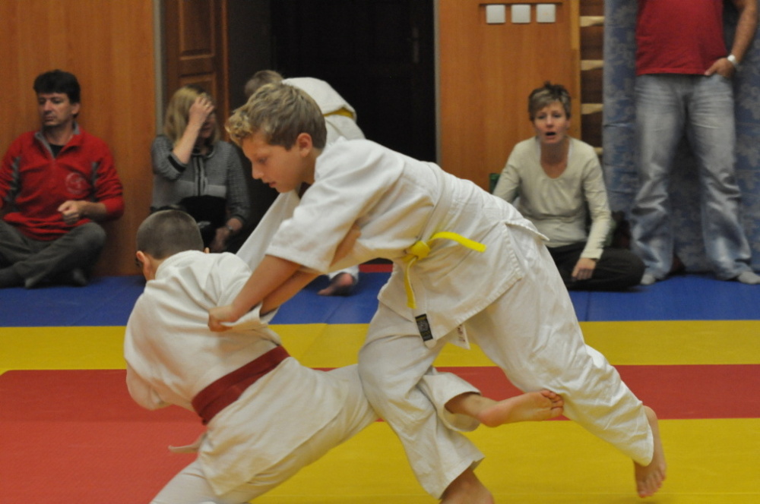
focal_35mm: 105
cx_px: 380
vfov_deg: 13.0
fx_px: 2214
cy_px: 252
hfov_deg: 19.5
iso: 1600
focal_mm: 70
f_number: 4
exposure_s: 1/250
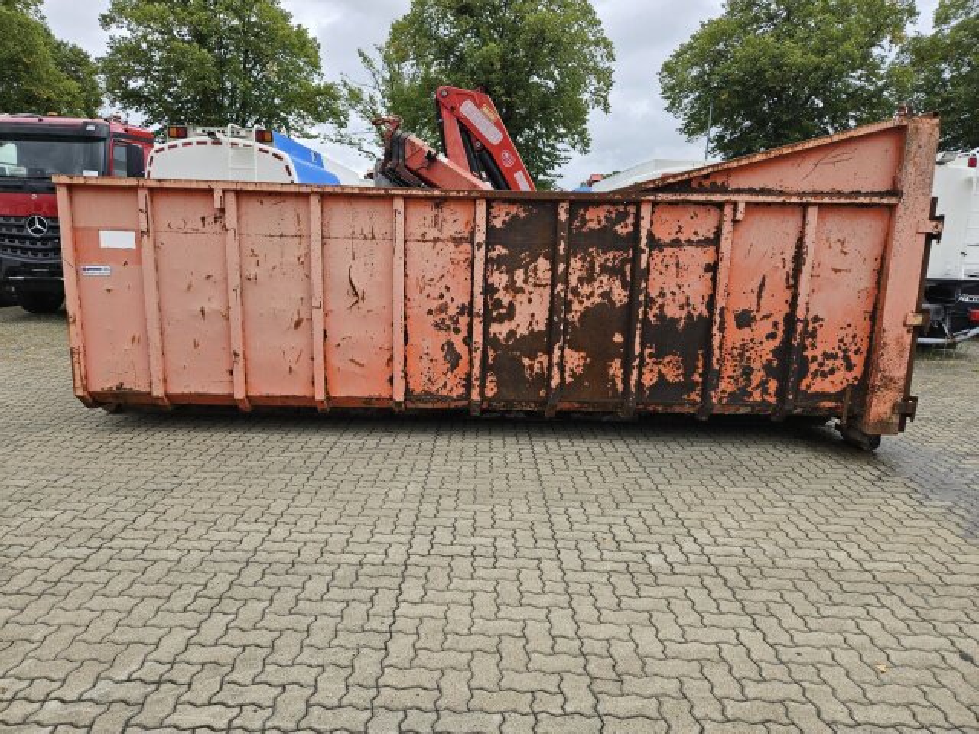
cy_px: 367
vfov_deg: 58.9
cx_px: 490
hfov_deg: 73.9
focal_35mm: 23
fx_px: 650
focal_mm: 5.4
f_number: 1.8
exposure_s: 1/435
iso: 25
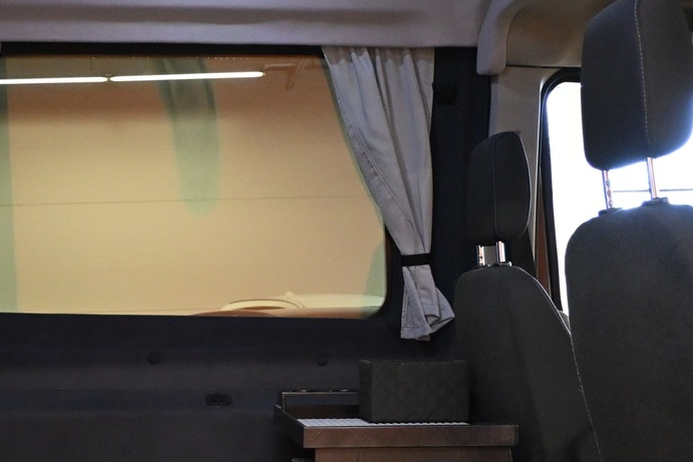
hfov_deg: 29.0
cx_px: 176
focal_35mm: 69
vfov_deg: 19.2
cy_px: 482
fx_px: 1320
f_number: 3.8
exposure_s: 1/125
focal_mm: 19.5
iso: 3200
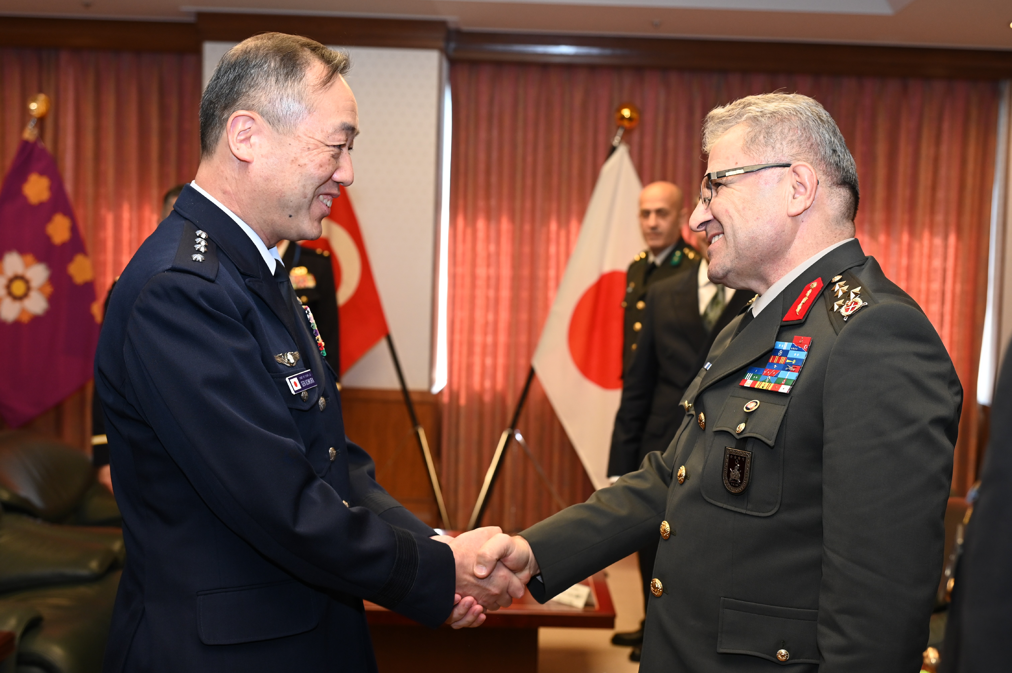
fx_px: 1208
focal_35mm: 43
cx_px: 506
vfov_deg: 31.1
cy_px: 336
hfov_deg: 45.5
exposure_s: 1/200
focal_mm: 43
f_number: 4
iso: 1000
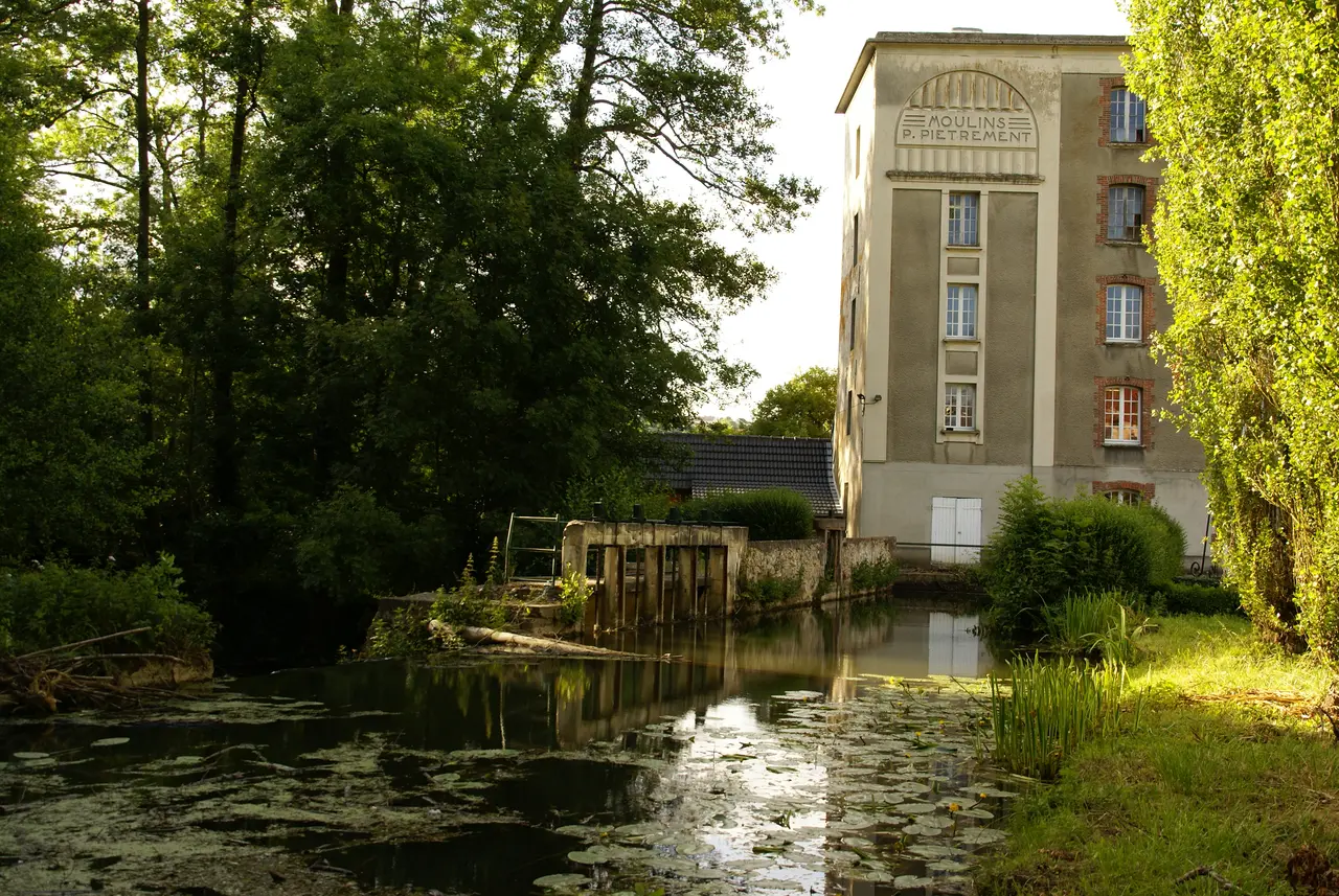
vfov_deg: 34.3
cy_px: 448
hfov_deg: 49.5
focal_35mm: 39
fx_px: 1452
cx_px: 670
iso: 100
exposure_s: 1/80
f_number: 8
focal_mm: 26
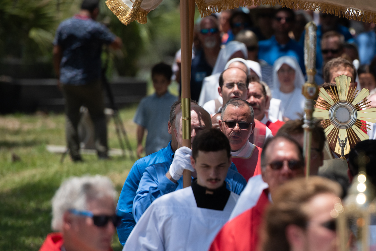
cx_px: 331
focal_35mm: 409
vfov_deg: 3.4
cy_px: 161
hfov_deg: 5.0
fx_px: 4273
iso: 200
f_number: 3.2
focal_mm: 200
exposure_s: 1/5000
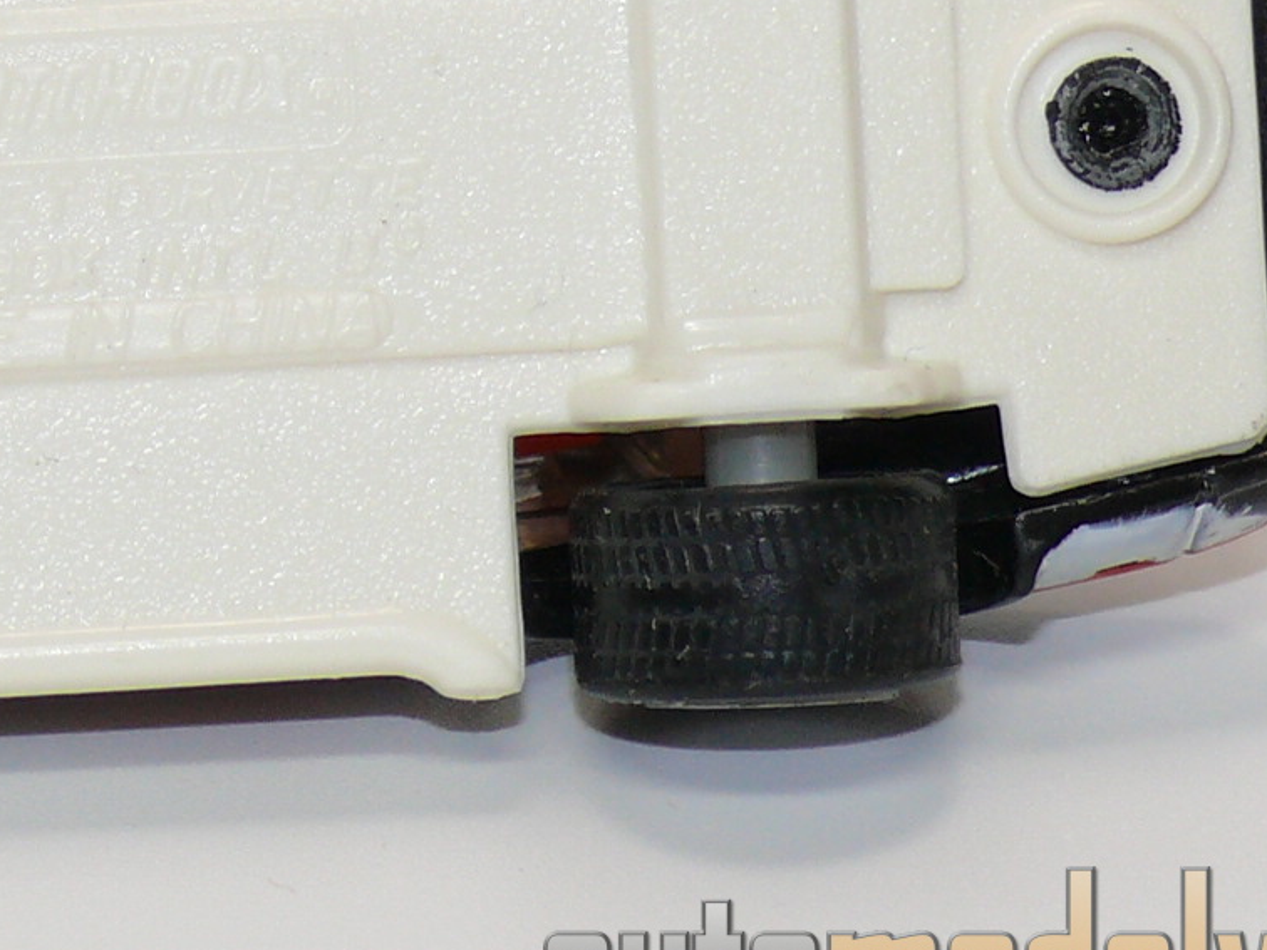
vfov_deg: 5.5
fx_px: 9919
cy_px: 117
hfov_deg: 7.3
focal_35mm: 271
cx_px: 156
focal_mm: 15.2
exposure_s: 1/30
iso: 100
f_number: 4
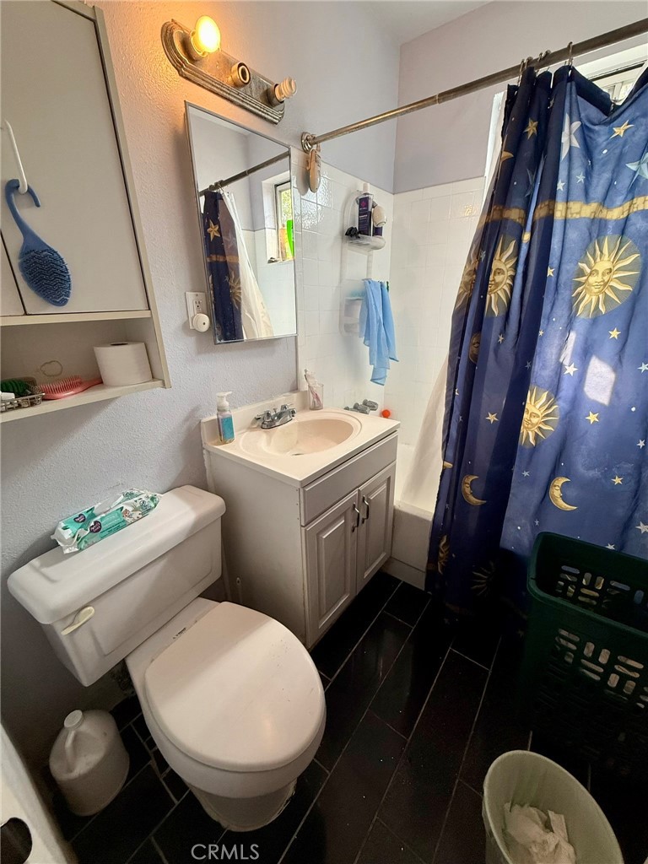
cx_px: 324
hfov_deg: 85.7
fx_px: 349
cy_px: 432
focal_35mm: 14
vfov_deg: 102.1
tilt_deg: -20.3
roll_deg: +0.4
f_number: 2.2
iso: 250
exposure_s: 1/120
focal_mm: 2.22
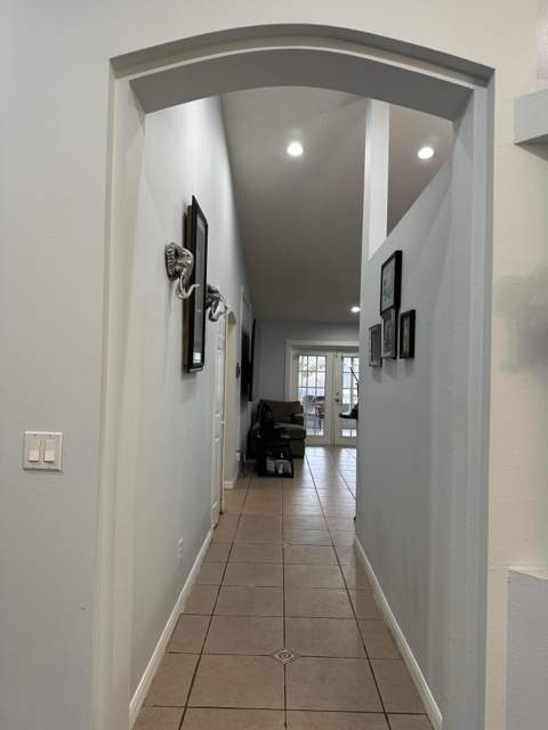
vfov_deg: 71.6
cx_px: 274
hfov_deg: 56.8
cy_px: 365
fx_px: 507
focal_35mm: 24
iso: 125
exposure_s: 1/60
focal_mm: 6.86
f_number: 1.78
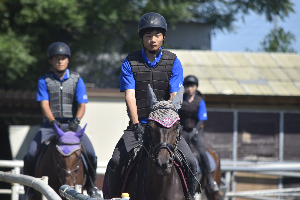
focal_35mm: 360
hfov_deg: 5.7
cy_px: 100
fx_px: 3002
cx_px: 150
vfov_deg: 3.8
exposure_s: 1/2000
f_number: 5.6
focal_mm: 240
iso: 400
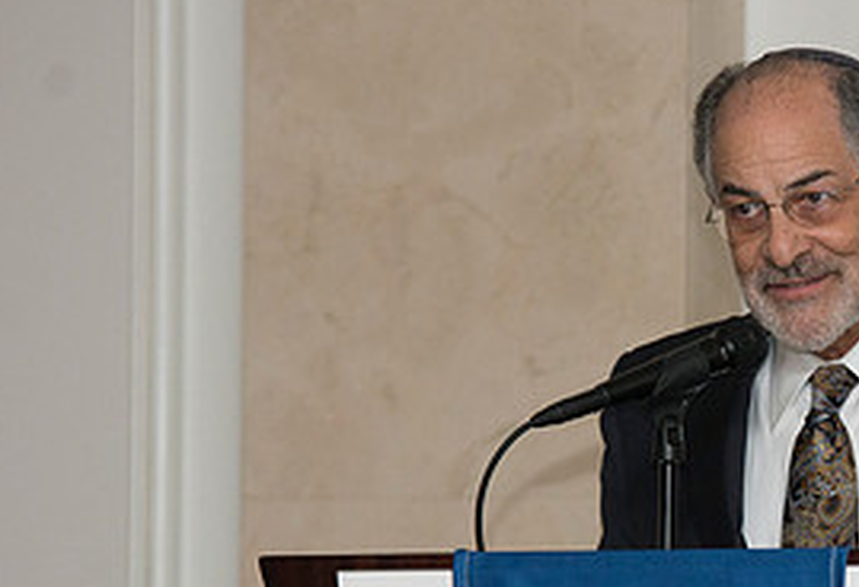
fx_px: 12459
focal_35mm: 518
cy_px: 531
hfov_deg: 3.9
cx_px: 873
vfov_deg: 2.7
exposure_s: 1/125
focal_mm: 200
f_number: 5.6
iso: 1000
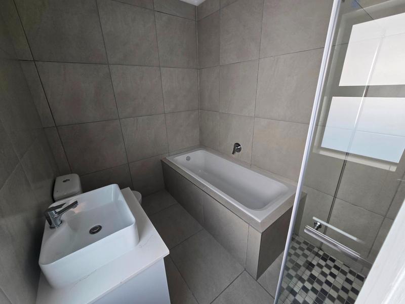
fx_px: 152
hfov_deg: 106.2
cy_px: 152
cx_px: 202
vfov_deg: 89.9
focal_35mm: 13
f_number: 2.2
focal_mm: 2.2
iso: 50
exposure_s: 1/120
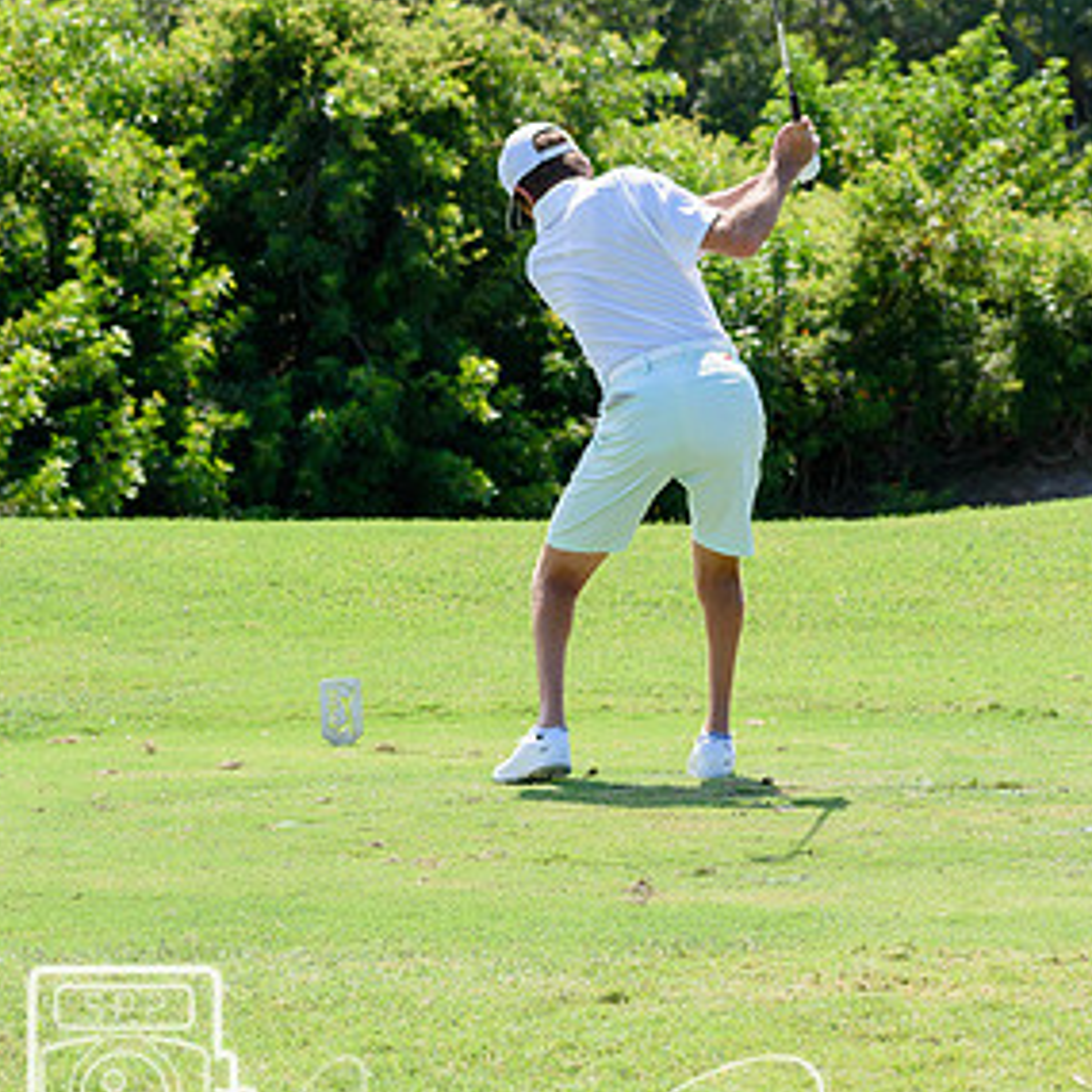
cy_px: 502
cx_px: 544
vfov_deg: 10.2
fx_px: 6103
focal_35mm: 171
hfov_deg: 10.2
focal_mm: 85
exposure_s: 1/800
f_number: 7.1
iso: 200
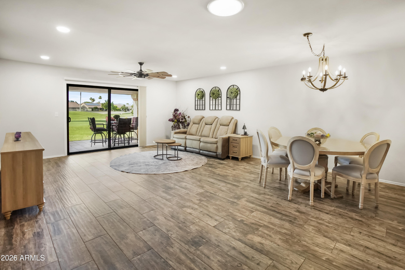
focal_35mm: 16
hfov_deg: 96.7
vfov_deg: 73.7
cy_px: 135
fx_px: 180
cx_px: 202
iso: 3200
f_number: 1.8
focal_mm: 11
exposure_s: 1/200
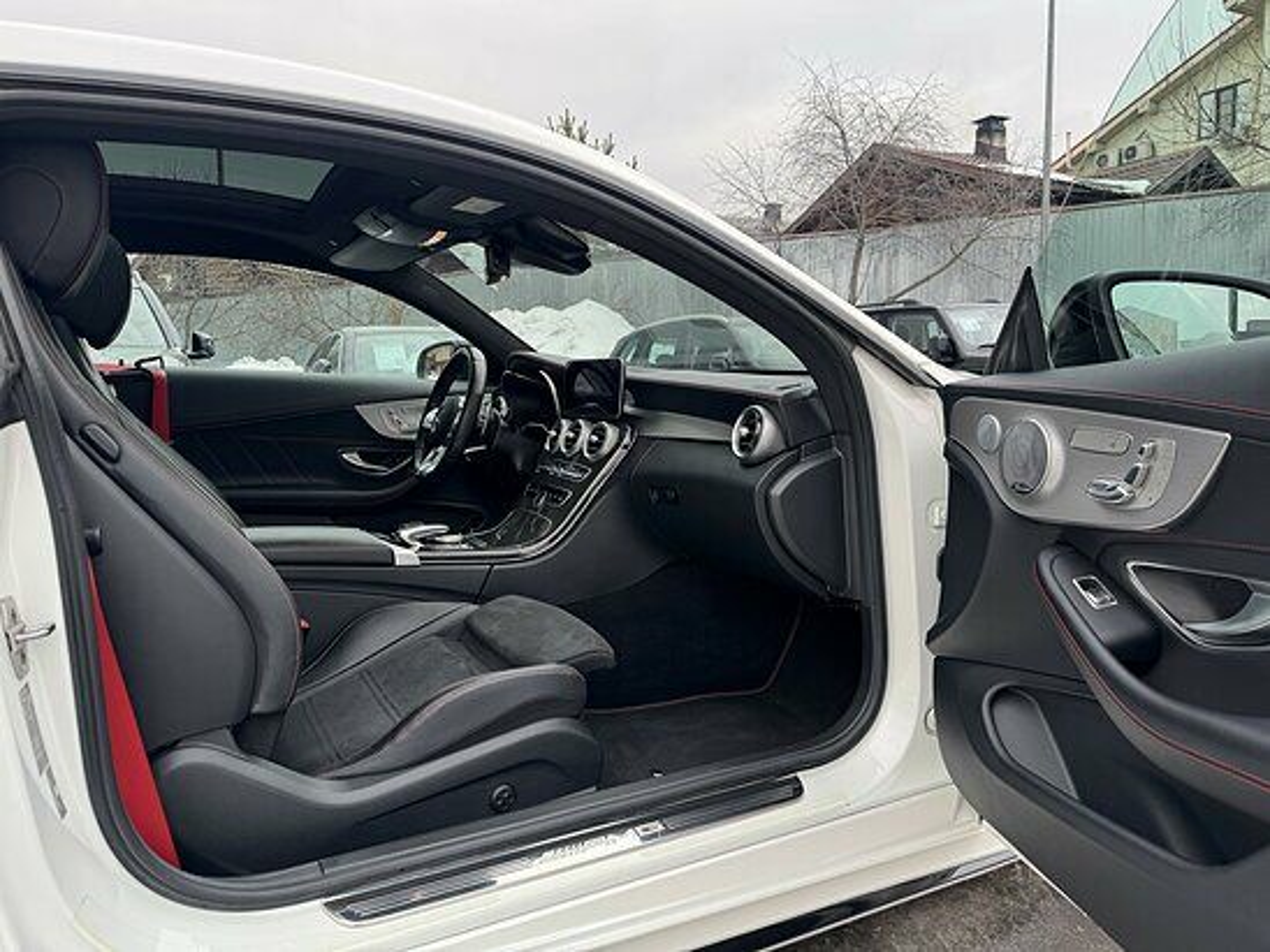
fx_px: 881
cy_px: 476
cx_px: 635
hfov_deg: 71.6
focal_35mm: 24
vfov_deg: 56.8
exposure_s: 1/121
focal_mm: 6.76
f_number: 1.78
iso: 64
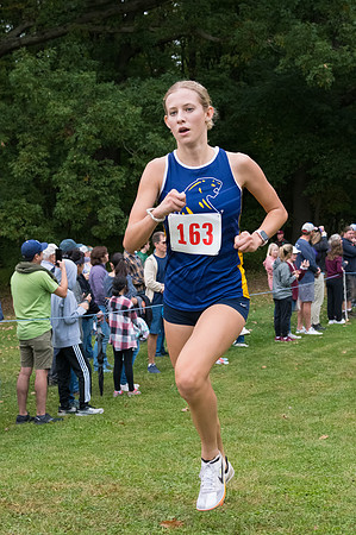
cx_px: 178
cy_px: 268
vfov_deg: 33.4
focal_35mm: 60
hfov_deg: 22.6
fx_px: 892
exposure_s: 1/1600
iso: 3200
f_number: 5.6
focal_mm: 40
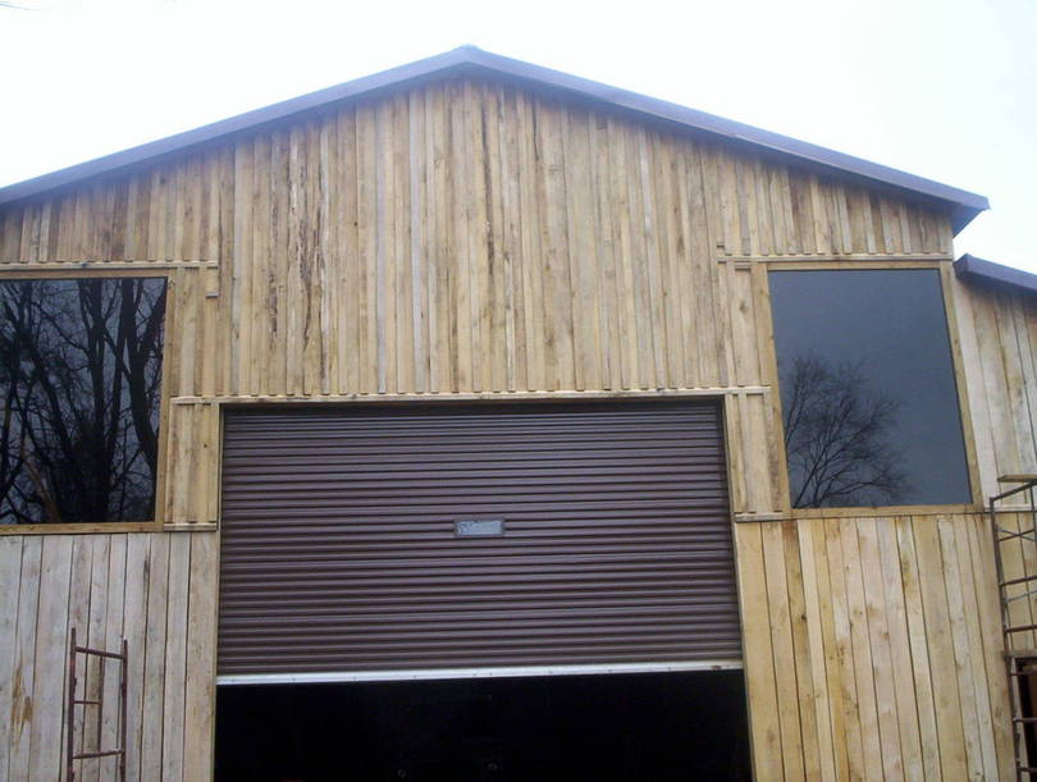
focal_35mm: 38
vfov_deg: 37.8
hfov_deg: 48.9
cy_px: 391
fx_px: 1141
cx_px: 518
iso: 100
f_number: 4.5
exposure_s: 1/70.8
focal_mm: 4.99
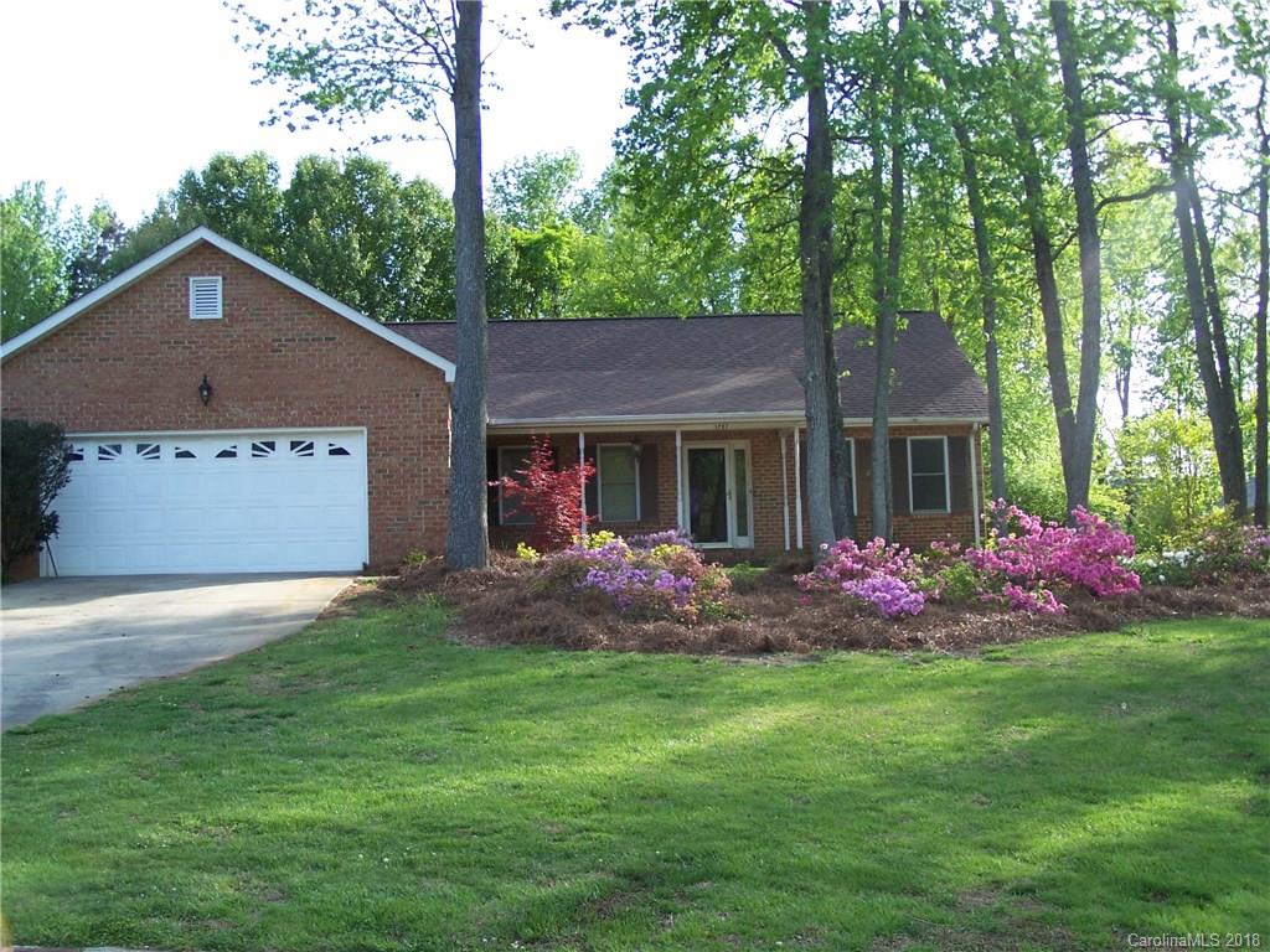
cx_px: 635
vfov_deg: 28.6
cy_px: 476
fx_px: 1871
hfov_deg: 37.5
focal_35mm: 51
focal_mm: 8.5
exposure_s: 1/250
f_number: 3
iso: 80
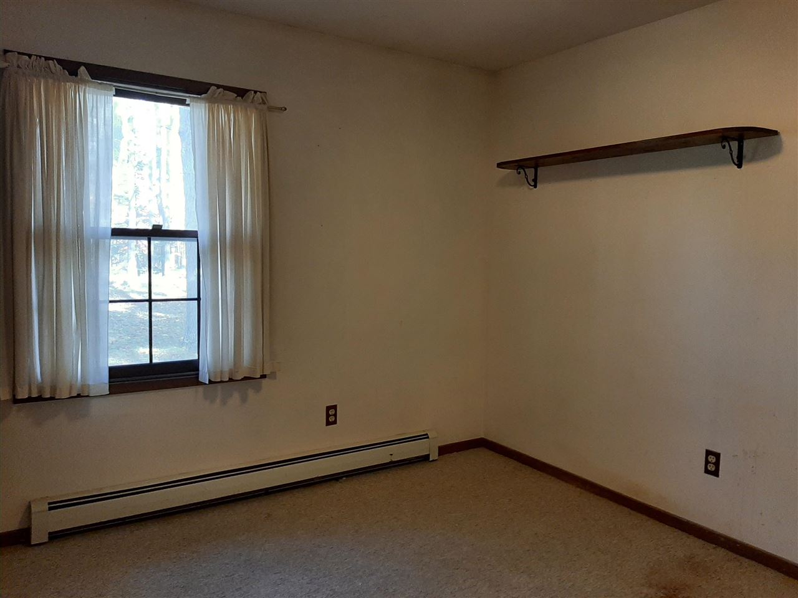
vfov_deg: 53.1
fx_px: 599
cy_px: 299
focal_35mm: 26
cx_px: 399
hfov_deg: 67.3
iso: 200
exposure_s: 1/60
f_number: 1.7
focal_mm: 3.93
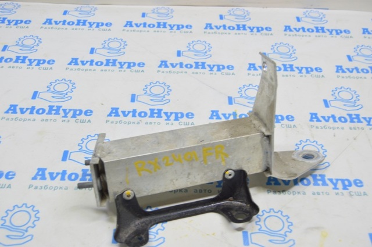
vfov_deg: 29.8
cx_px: 186
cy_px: 124
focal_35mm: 45
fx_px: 464
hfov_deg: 43.7
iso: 400
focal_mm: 30
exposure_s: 1/20
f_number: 5.6
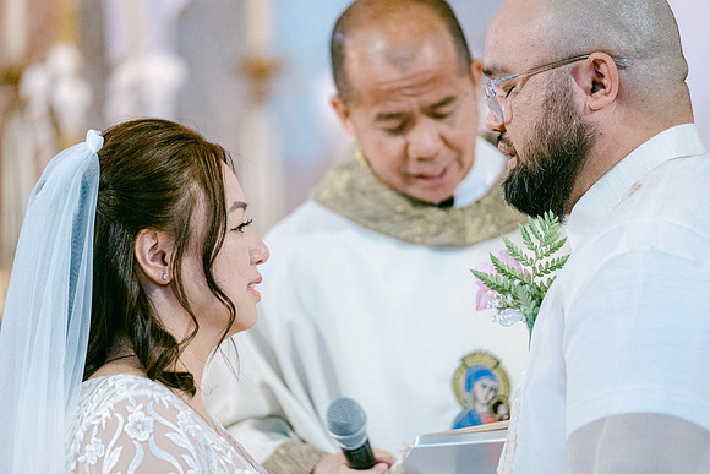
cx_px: 355
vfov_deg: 6.5
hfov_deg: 9.8
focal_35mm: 210
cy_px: 237
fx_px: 4142
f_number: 2.8
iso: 2500
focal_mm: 140
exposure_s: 1/110
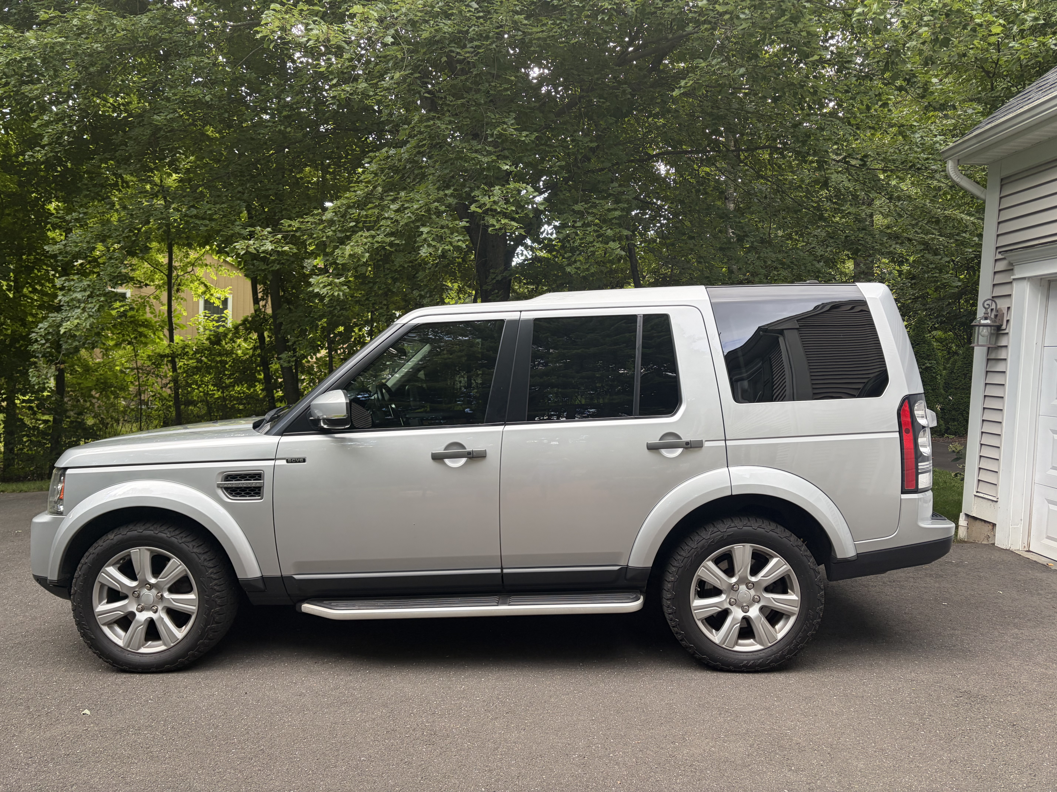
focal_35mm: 26
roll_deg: -2.3
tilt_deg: -2.9
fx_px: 794
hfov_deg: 67.3
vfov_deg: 53.1
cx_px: 528
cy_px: 396
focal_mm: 5.96
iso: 80
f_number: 1.6
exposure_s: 1/131
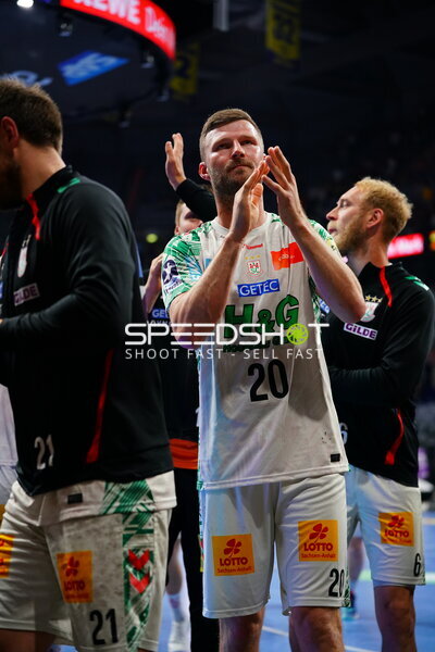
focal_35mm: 70
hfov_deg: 19.5
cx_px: 218
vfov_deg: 28.8
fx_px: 1269
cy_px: 326
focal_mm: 70
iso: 2500
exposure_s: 1/1600
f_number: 2.8
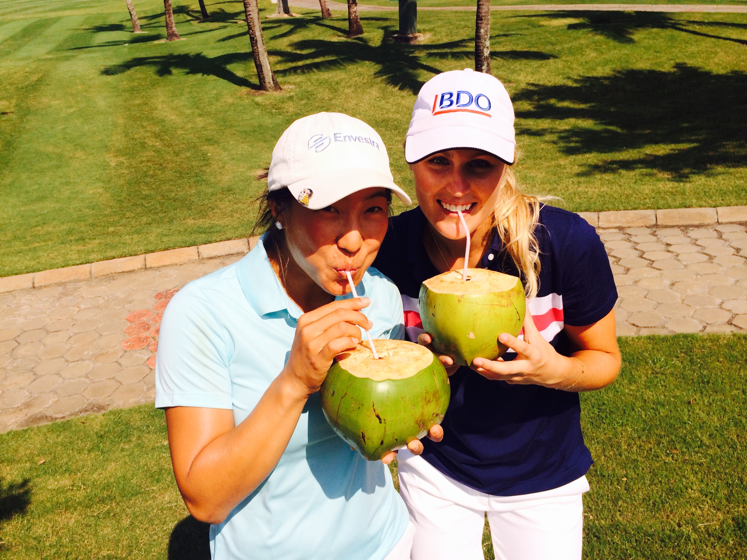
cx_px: 374
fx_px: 647
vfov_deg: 46.8
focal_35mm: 30
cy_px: 280
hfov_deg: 60.0
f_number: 2.2
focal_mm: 4.12
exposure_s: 1/3731
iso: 50
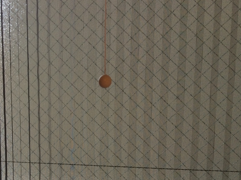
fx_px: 354
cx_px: 69
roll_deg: -0.8
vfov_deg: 27.9
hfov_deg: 36.9
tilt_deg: -6.6
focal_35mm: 51
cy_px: 142
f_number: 2.4
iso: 32
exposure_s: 1/40
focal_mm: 3.3
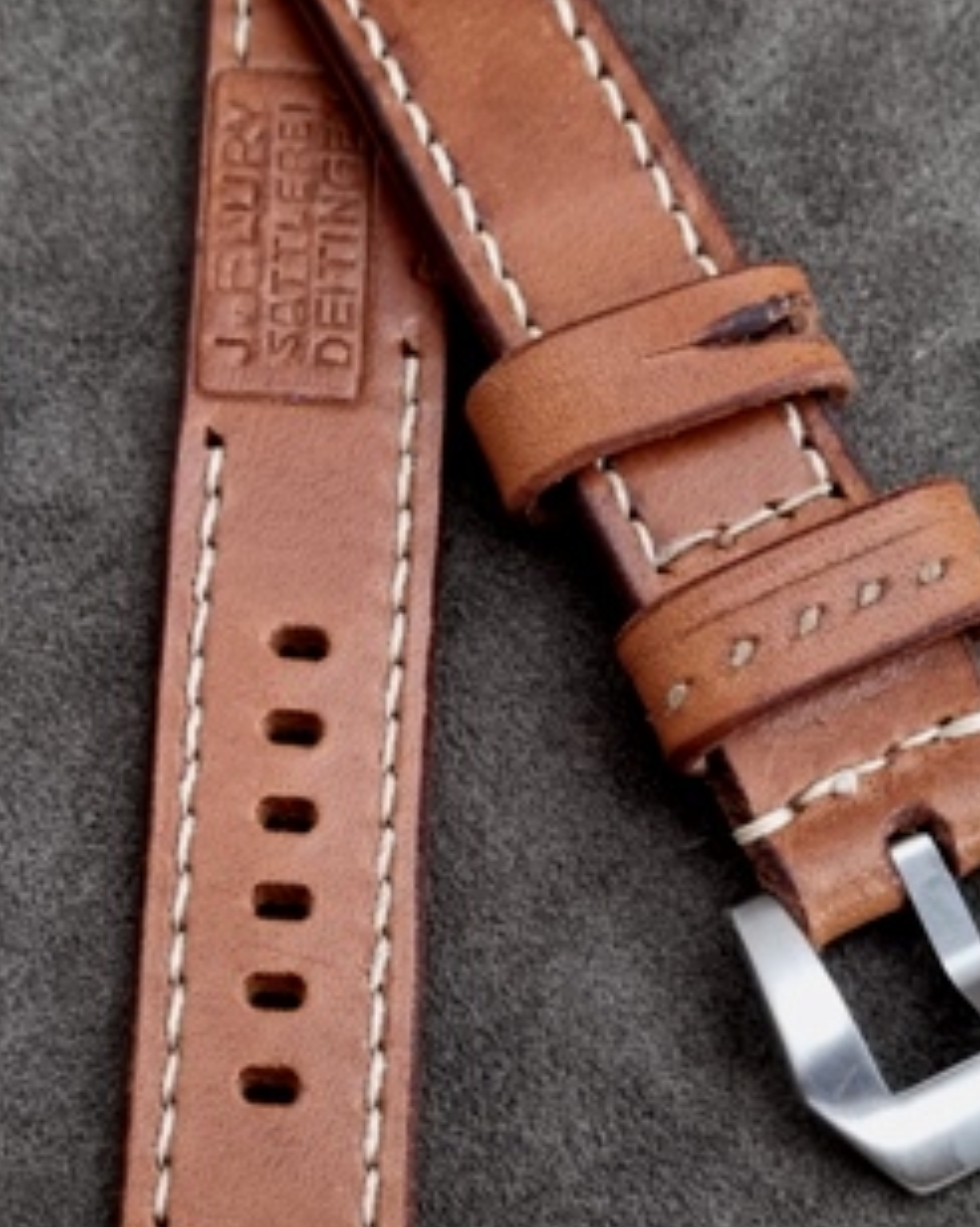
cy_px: 817
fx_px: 2395
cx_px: 355
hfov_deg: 23.1
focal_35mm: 66
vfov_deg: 28.5
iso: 640
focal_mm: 5.4
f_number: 1.8
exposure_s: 1/25
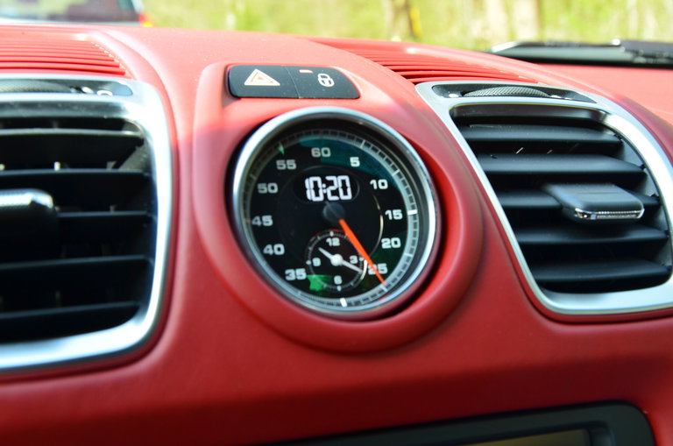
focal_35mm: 51
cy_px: 223
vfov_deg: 26.4
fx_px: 952
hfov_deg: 38.9
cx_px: 336
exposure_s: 1/50
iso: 400
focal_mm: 34
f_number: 10
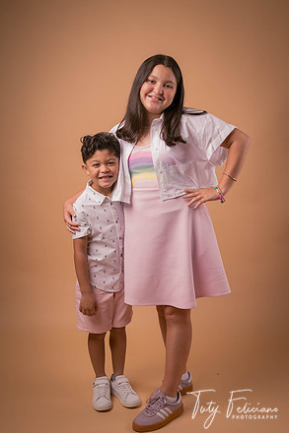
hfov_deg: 30.5
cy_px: 218
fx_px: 530
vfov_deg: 44.5
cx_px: 145
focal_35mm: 44
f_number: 6.3
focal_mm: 43
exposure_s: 1/250
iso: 64
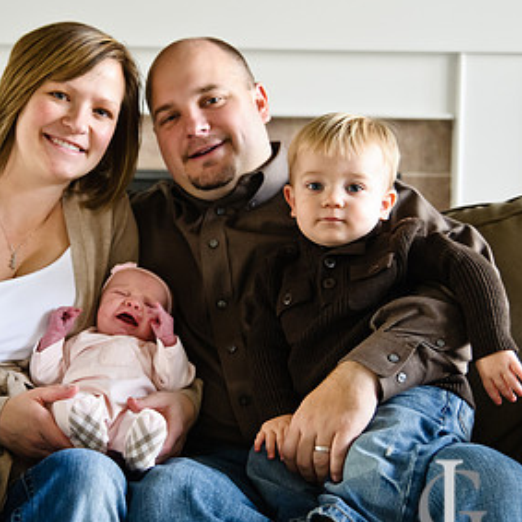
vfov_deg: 17.6
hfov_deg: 17.5
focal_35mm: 99
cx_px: 162
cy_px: 244
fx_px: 1689
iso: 1000
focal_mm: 38
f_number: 3.2
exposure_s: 1/60
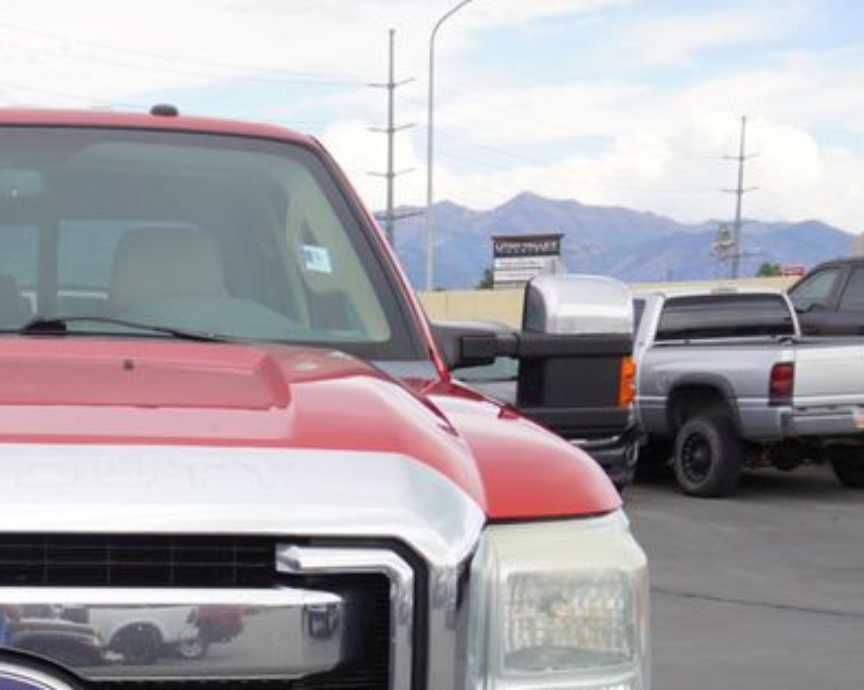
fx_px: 2070
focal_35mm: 81
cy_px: 750
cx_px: -66
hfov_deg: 22.4
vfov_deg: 18.3
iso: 100
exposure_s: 1/100
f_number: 7.1
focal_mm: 22
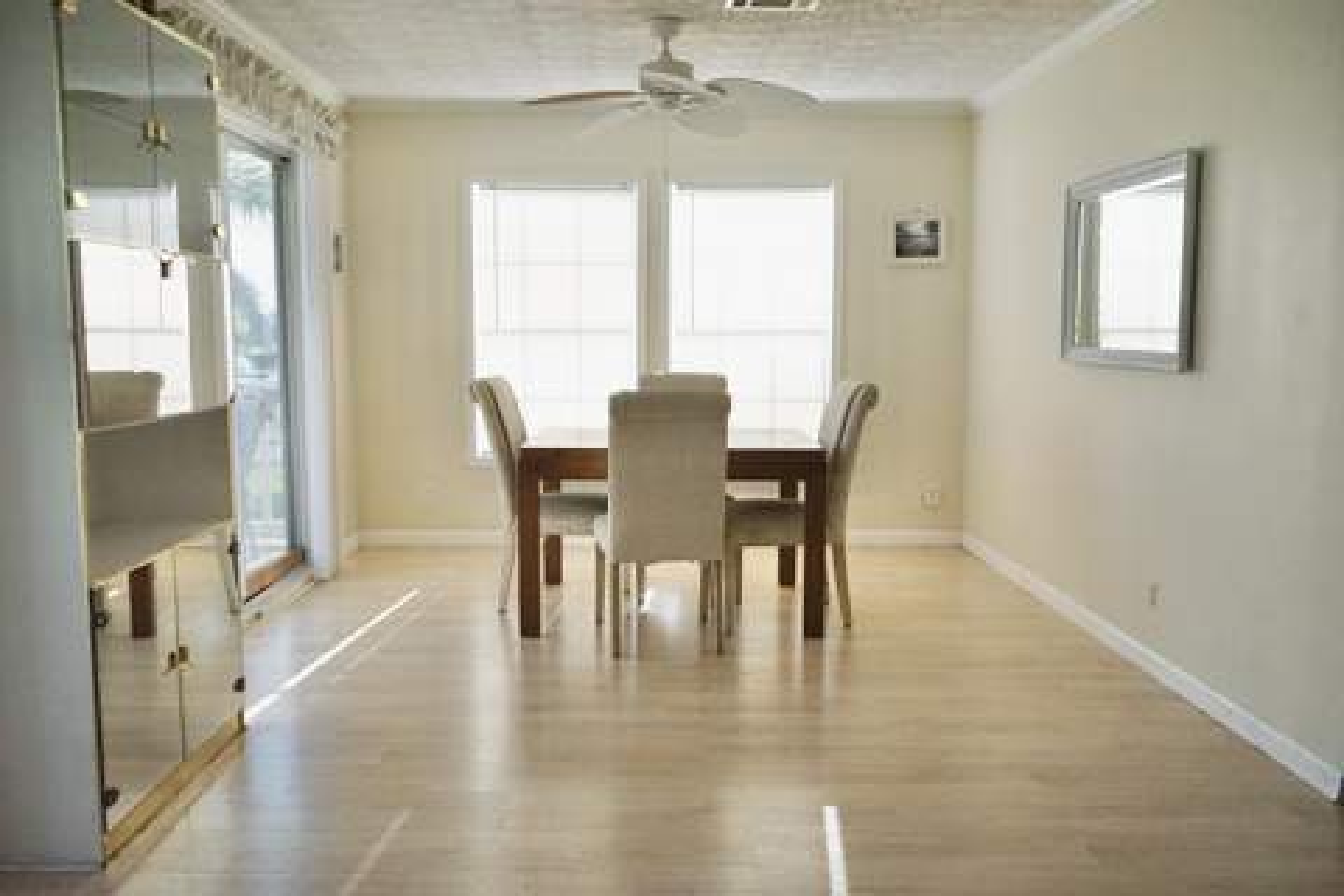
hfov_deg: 65.5
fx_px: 1045
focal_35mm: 28
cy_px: 448
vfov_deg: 46.4
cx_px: 672
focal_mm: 28
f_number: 4
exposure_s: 1/6400
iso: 6400
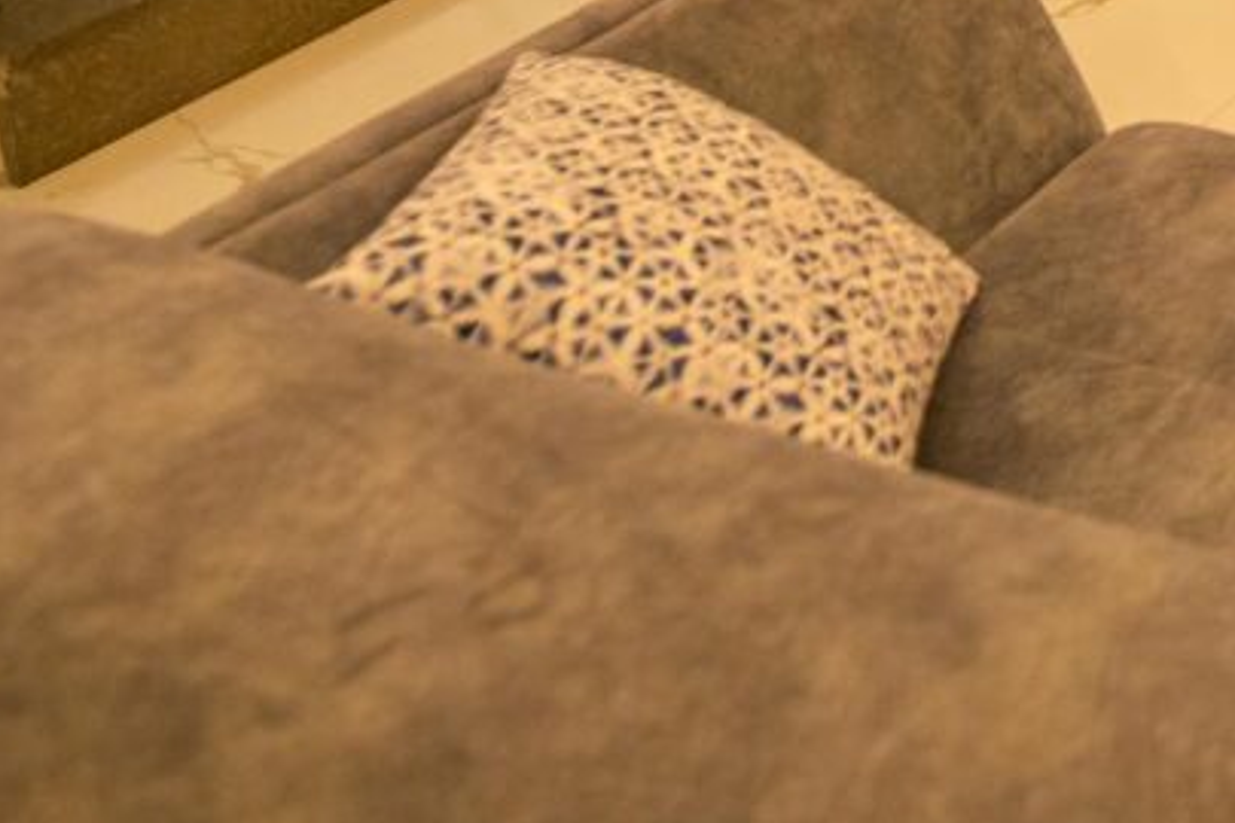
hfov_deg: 24.3
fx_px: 2058
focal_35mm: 60
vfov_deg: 17.2
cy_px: -771
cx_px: 1949
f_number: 2.8
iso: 500
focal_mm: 15
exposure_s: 1/40
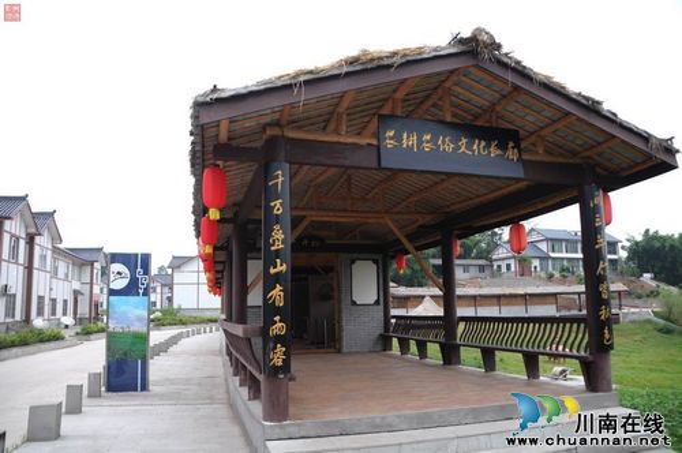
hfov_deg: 67.4
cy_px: 226
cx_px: 341
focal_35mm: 27
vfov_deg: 47.8
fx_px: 511
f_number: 3.5
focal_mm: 18
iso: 320
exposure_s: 1/400
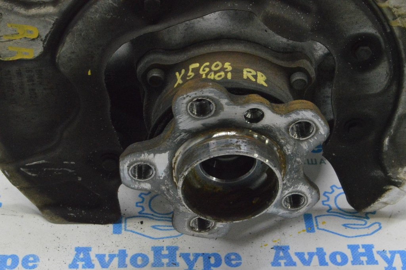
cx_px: 203
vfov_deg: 18.9
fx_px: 811
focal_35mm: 72
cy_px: 135
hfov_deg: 28.1
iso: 6400
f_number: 20
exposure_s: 1/20
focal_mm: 48
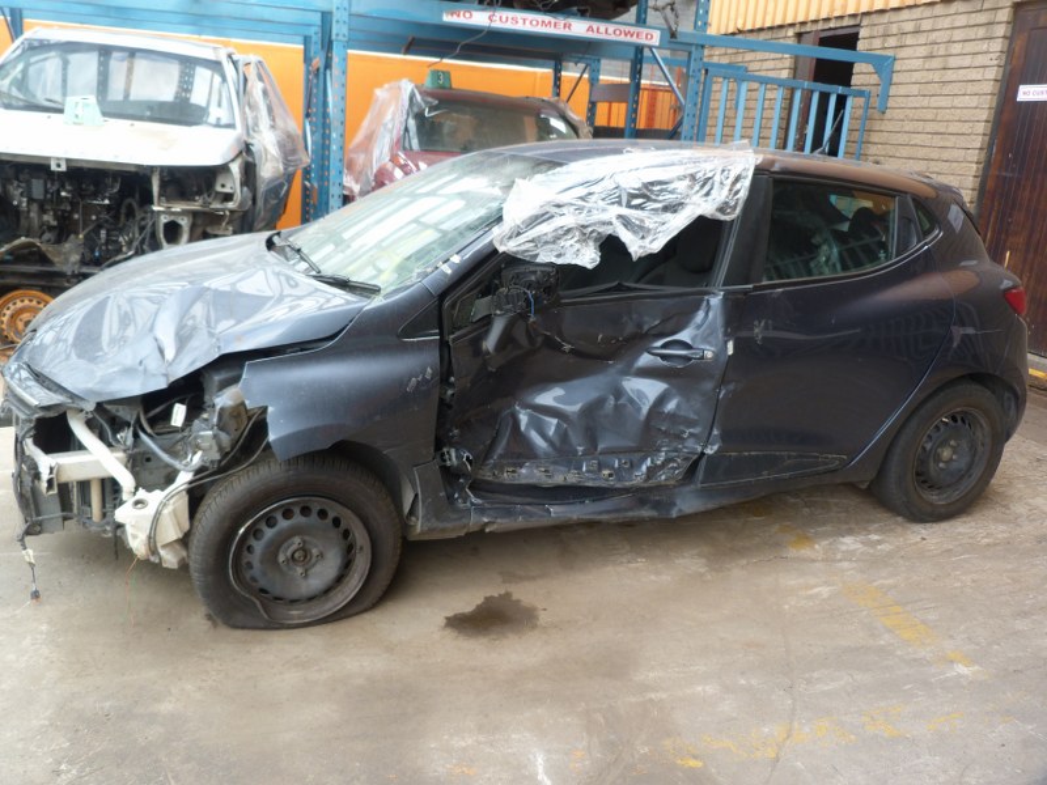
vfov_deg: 46.8
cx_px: 524
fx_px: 907
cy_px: 392
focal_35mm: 30
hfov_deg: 60.0
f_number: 2.9
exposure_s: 1/100
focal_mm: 5.3
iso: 80
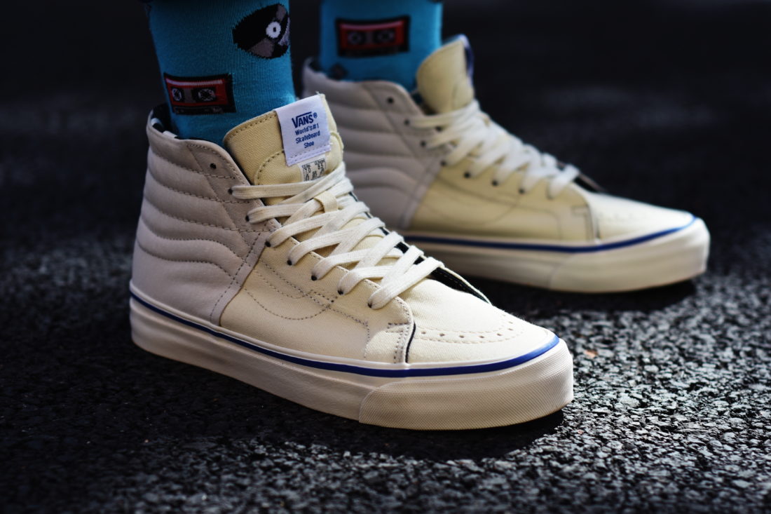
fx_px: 1606
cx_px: 386
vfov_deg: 18.2
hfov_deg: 27.0
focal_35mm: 75
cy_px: 257
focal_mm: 50
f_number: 3.2
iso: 100
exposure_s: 1/1000
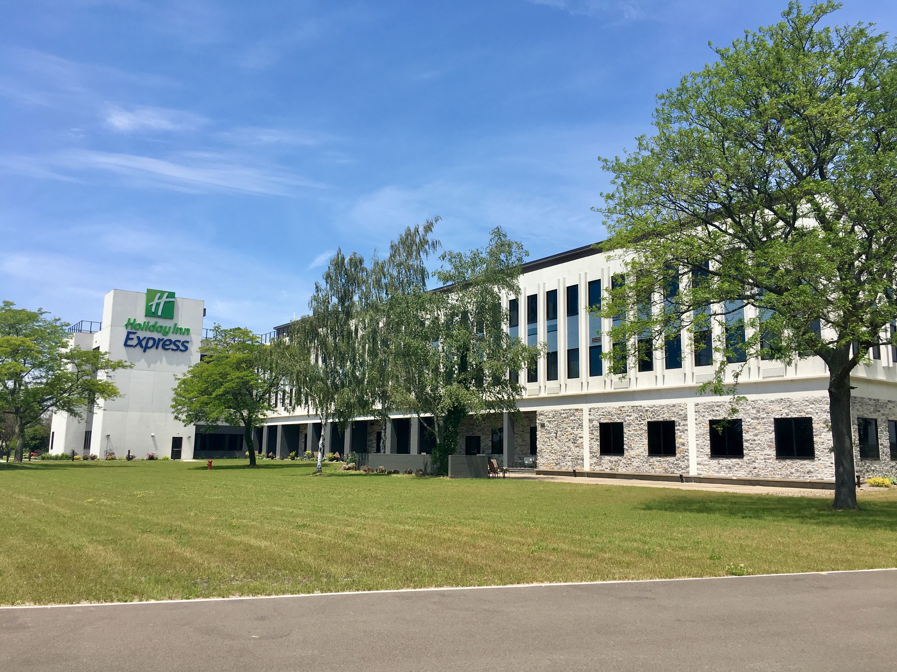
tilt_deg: +9.3
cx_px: 448
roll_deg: -0.5
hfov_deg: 61.7
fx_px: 751
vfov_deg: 48.2
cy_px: 336
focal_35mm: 29
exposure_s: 1/1538
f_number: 2.2
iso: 25
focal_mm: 4.15
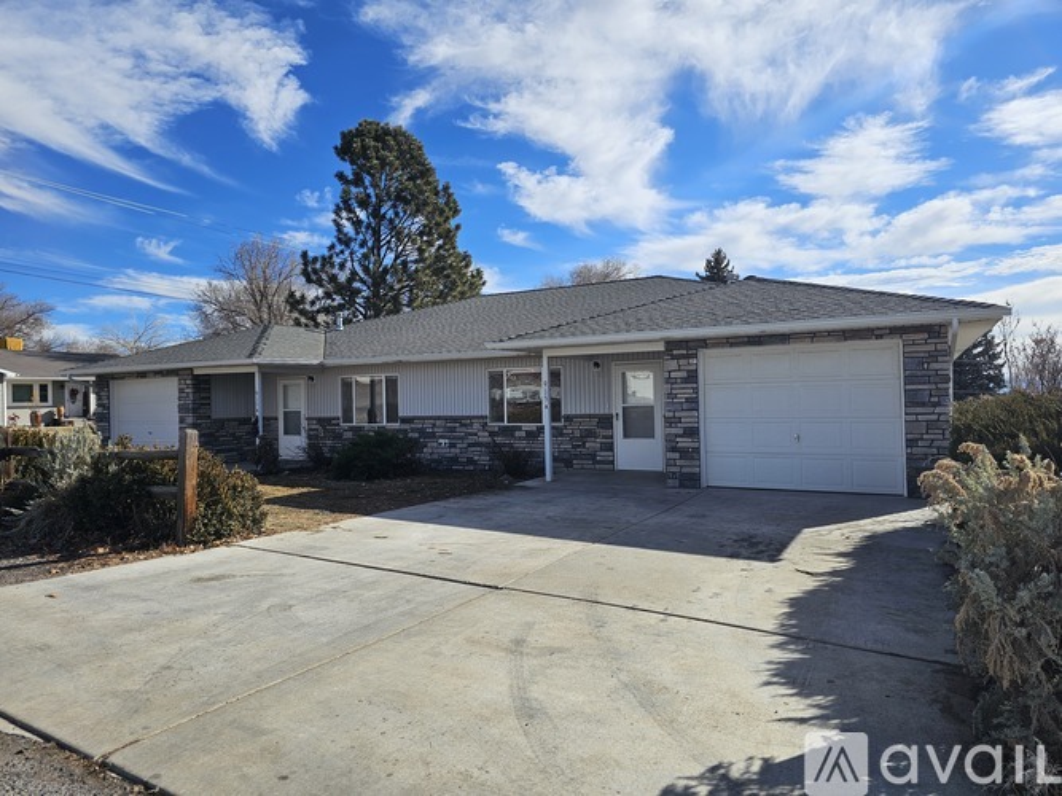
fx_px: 706
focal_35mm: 23
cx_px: 531
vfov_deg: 58.9
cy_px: 398
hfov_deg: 73.9
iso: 10
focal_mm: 6.3
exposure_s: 1/1328
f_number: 1.7
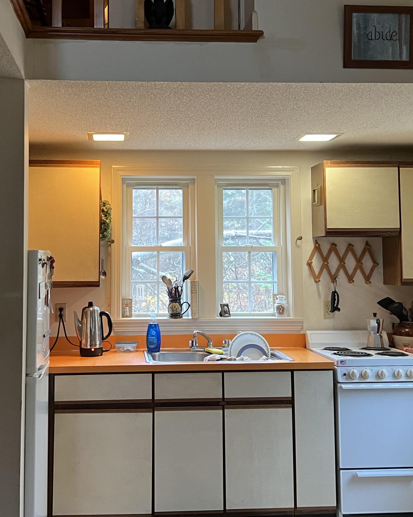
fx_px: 687
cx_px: 163
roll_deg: +0.7
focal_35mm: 45
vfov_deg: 41.0
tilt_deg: +3.9
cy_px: 216
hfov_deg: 33.3
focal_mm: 5.7
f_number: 1.5
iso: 400
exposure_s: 1/60
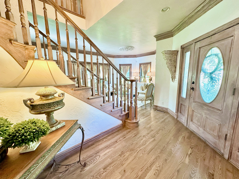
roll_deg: +0.4
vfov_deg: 85.7
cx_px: 120
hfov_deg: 102.1
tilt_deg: -8.4
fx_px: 97
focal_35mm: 14
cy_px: 90
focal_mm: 2.22
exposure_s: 1/60
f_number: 2.2
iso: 200
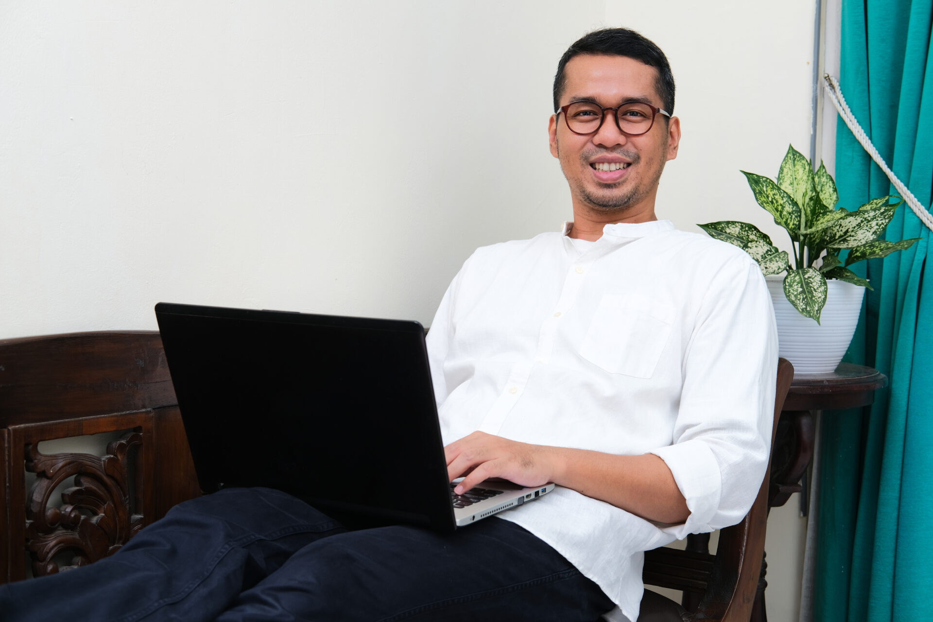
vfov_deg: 25.5
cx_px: 466
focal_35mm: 53
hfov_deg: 37.5
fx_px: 1373
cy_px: 311
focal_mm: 35
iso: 160
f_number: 5.6
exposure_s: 1/100
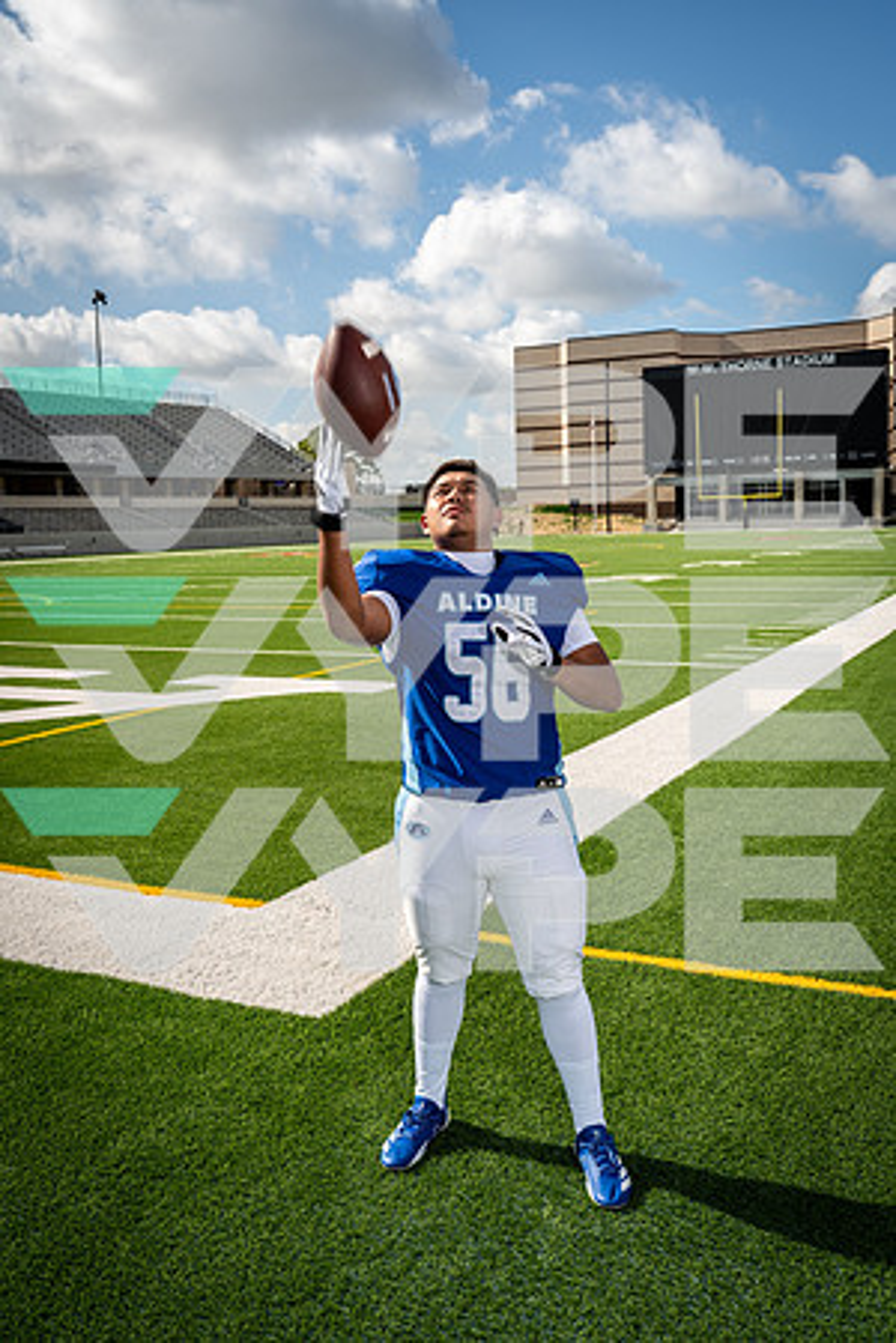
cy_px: 672
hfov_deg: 38.9
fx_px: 1269
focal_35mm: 34
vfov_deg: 55.8
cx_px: 448
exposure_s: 1/250
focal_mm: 34
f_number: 8
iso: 125
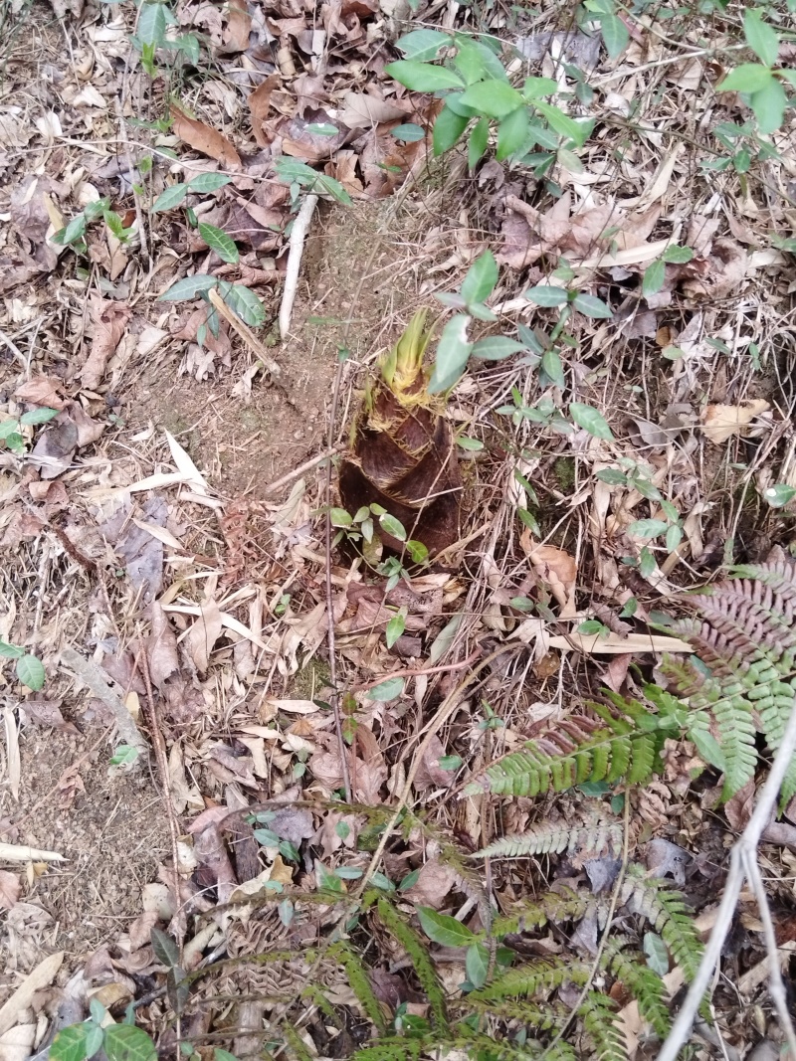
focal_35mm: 29
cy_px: 530
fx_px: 889
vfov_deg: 61.7
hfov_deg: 48.2
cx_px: 398
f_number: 1.9
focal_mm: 4.95
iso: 484
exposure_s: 1/50
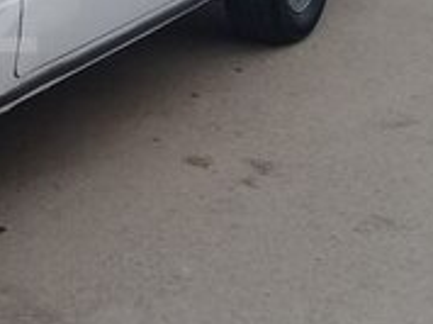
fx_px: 1437
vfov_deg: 12.7
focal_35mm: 115
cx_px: -212
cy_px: 16
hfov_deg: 15.8
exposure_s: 1/108
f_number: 2.2
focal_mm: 3.3
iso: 50
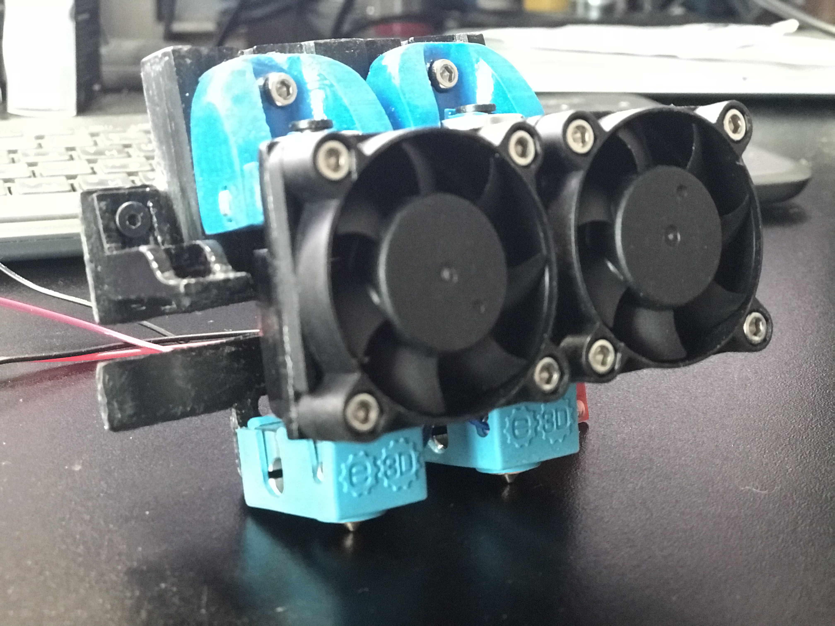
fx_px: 1375
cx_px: 418
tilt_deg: -16.9
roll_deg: -0.5
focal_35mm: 57
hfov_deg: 33.8
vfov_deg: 25.7
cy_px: 313
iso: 1000
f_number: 2.8
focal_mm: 6.6
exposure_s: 1/50
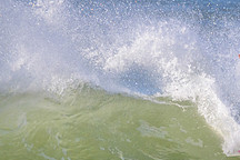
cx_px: 287
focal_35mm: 2149
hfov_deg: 1.0
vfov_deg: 0.6
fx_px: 14326
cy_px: 214
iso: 1600
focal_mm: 800
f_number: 11
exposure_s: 1/2000
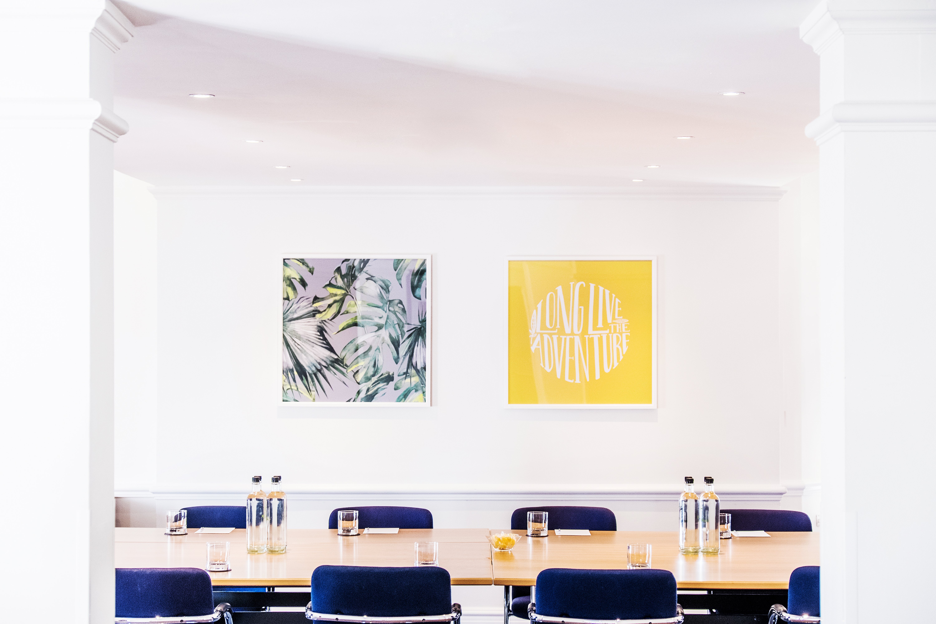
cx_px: 468
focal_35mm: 75
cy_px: 312
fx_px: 1950
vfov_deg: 18.2
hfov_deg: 27.0
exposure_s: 1/80
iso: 1250
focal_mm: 50
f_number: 3.6
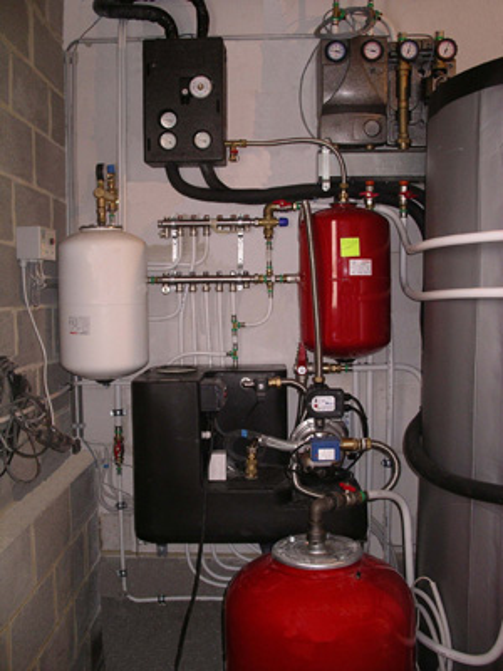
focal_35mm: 37
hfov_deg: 38.7
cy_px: 336
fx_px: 717
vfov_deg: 50.1
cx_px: 252
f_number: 2.8
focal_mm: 7.8
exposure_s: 1/40
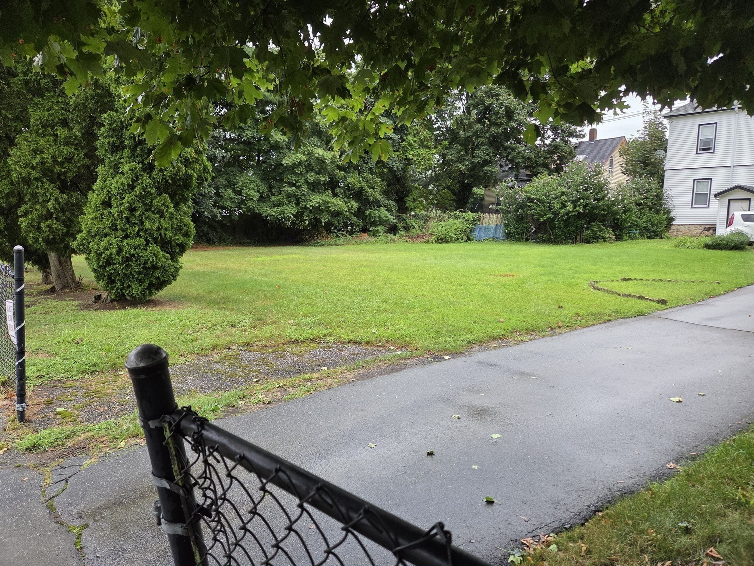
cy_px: 283
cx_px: 377
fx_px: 501
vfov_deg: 58.9
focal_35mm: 23
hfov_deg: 73.9
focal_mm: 5.4
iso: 100
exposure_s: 1/180
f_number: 1.8
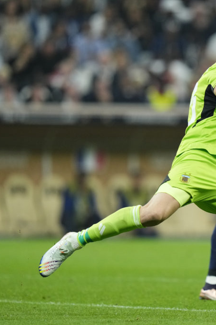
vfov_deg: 3.4
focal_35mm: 602
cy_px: 162
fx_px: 5418
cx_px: 237
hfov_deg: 2.3
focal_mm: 400
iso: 2500
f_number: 3.2
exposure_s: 1/1600
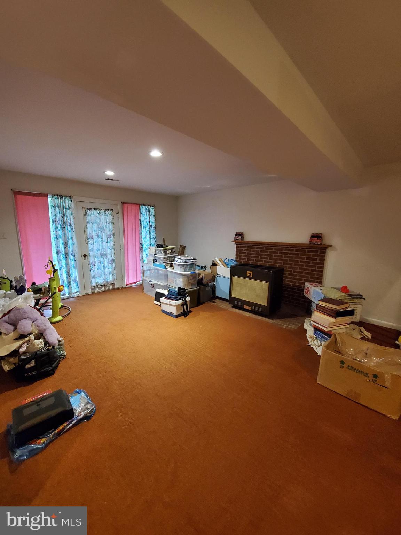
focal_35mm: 13
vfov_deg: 106.2
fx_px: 201
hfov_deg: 89.9
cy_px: 268
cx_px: 200
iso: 800
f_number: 2.2
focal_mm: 1.8
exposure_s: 1/29
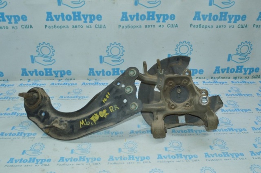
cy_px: 86
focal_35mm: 33
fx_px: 239
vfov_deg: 39.9
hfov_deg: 57.3
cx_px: 130
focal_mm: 22
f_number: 16
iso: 1250
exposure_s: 1/40
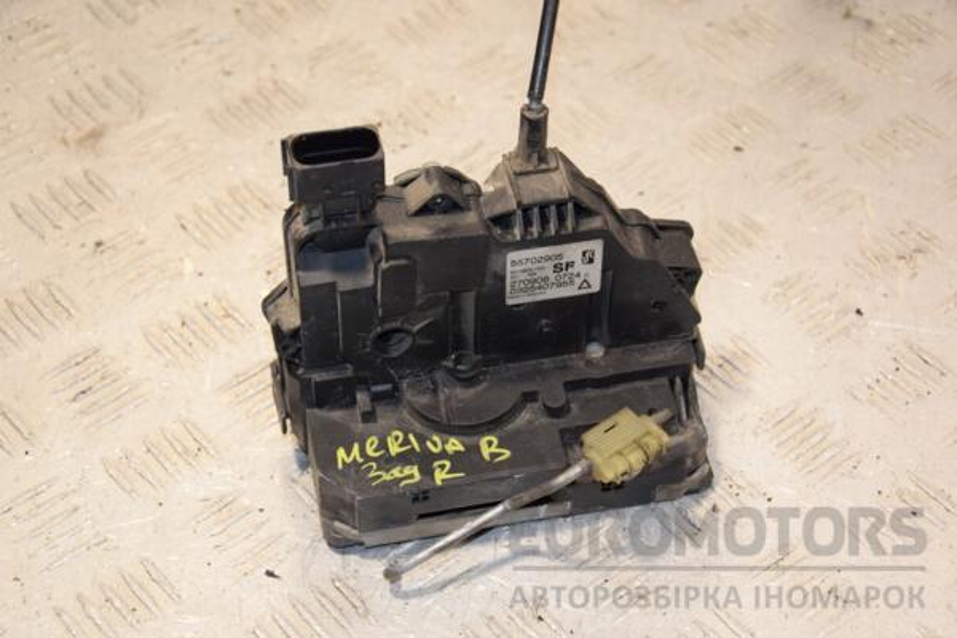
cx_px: 478
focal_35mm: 87
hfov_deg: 23.4
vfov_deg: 15.7
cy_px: 319
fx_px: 2313
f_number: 5.6
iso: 450
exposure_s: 1/125
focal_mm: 58
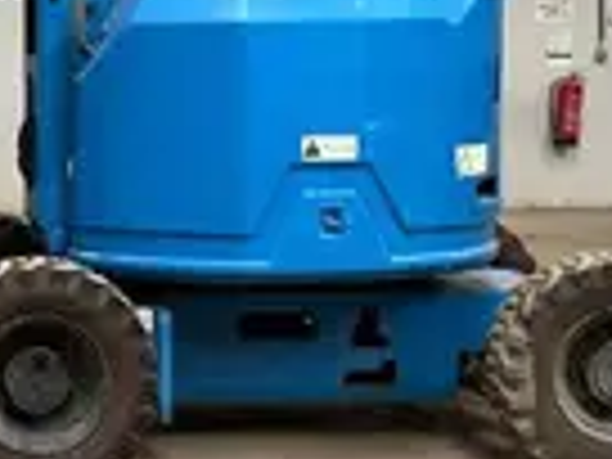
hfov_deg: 18.2
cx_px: -130
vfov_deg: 14.5
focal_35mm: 102
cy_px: 144
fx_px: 1803
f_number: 1.8
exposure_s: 1/60
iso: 100
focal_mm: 3
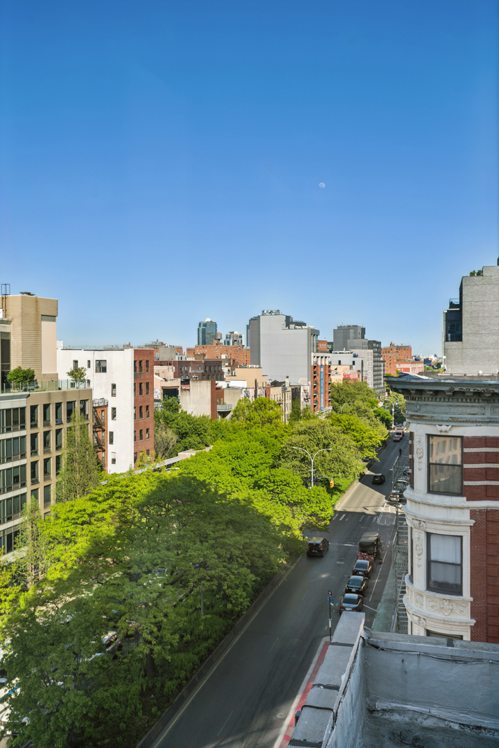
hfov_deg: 40.0
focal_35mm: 33
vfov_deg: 57.2
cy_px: 374
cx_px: 250
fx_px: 686
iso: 100
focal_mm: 33
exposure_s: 1/100
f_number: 8
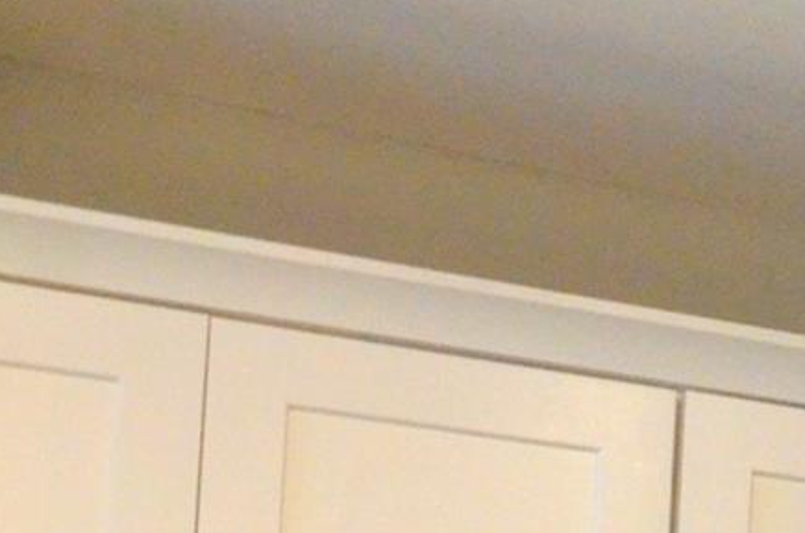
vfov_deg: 10.1
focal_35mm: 127
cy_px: 1005
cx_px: 1649
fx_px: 2834
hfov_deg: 13.6
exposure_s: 1/160
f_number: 6.3
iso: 6400
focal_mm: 18
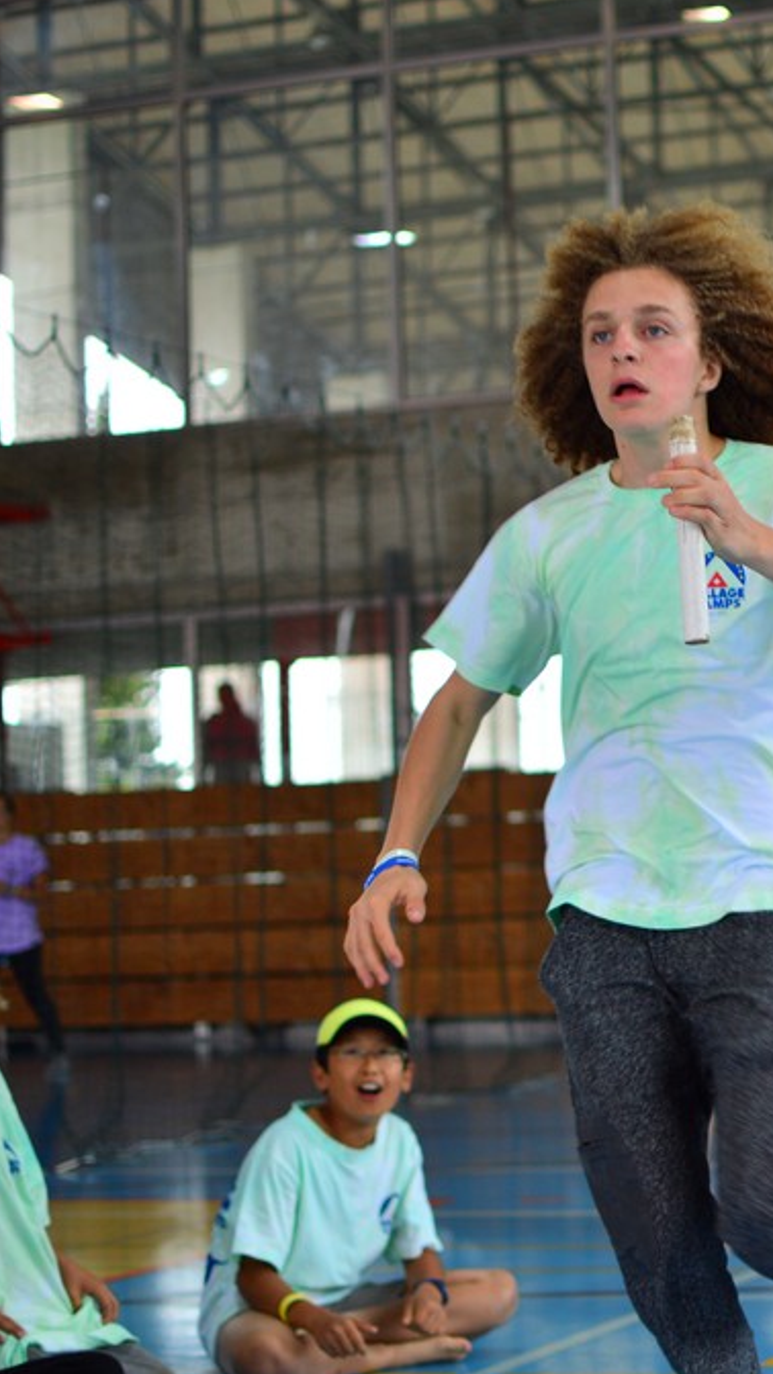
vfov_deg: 25.4
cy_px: 686
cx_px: 783
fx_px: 3054
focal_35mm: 84
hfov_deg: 14.2
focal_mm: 35
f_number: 1.8
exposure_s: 1/400
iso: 110
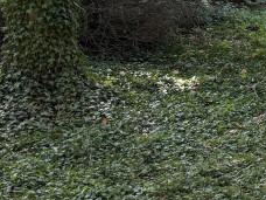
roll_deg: +0.0
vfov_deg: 13.3
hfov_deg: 15.3
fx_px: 830
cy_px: -39
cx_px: 503
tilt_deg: -4.7
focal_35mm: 108
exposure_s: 1/177
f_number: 1.78
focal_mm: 6.76
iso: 200
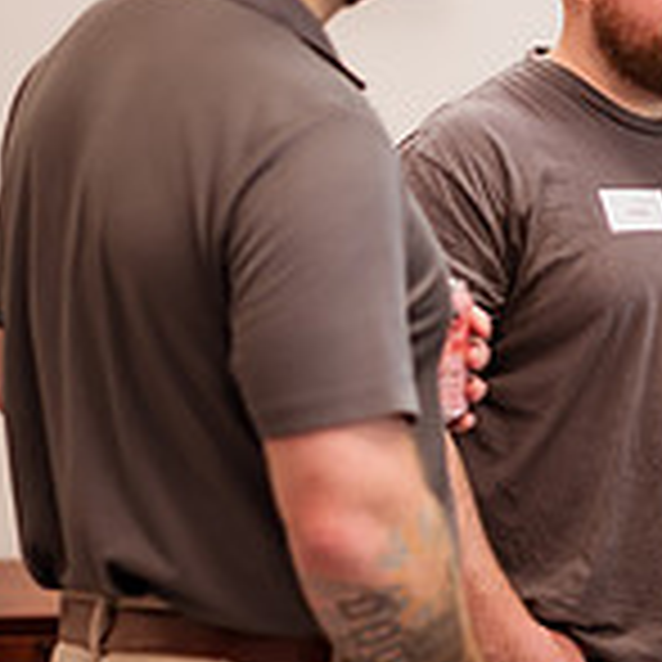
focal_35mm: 194
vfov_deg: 9.0
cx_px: 842
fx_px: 4197
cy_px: 164
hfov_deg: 8.9
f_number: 1.8
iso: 100
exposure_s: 1/100
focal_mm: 58
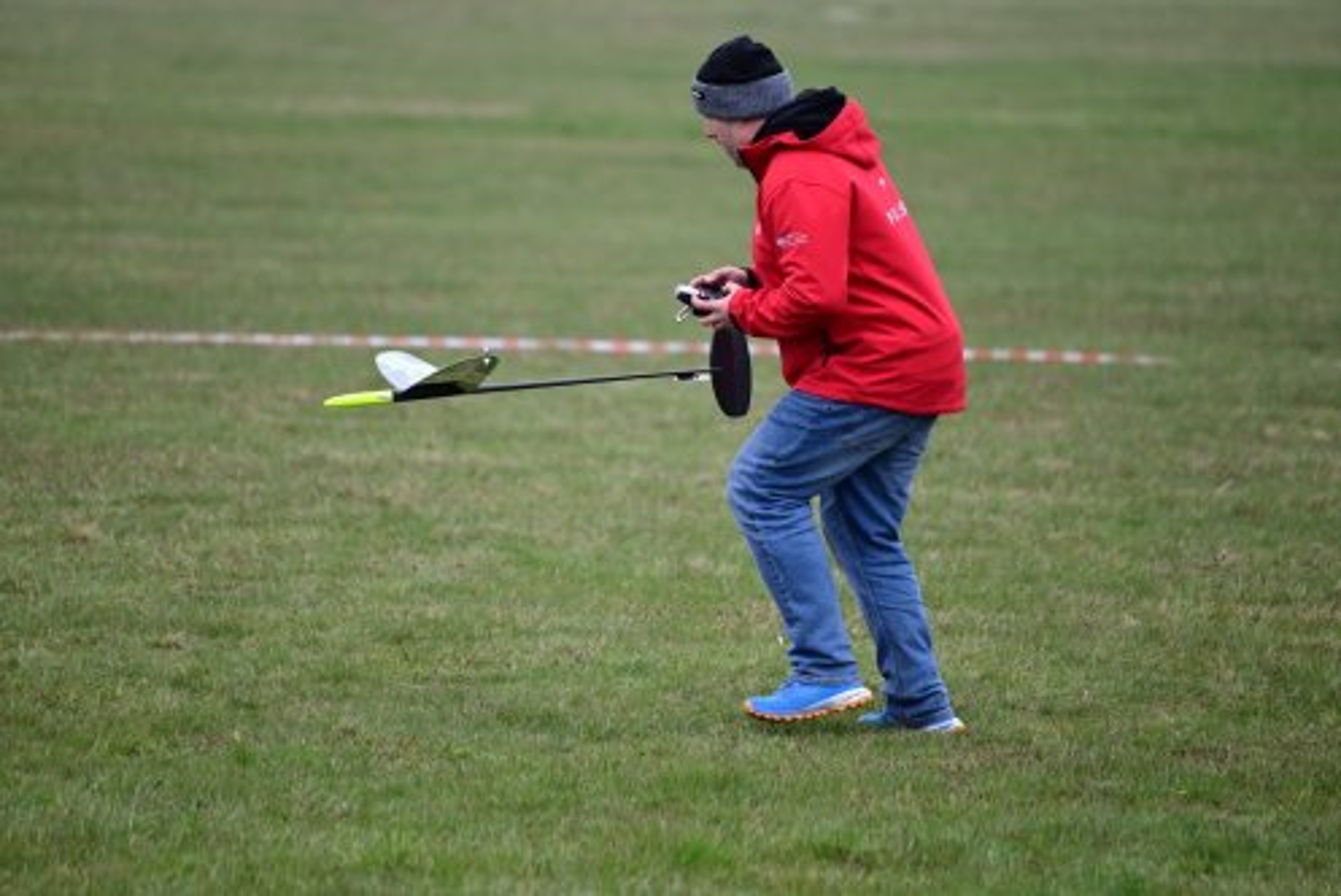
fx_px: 14908
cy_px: 448
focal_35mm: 400
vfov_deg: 3.4
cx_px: 670
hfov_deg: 5.2
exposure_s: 1/1000
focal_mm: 400
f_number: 6.3
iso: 1600
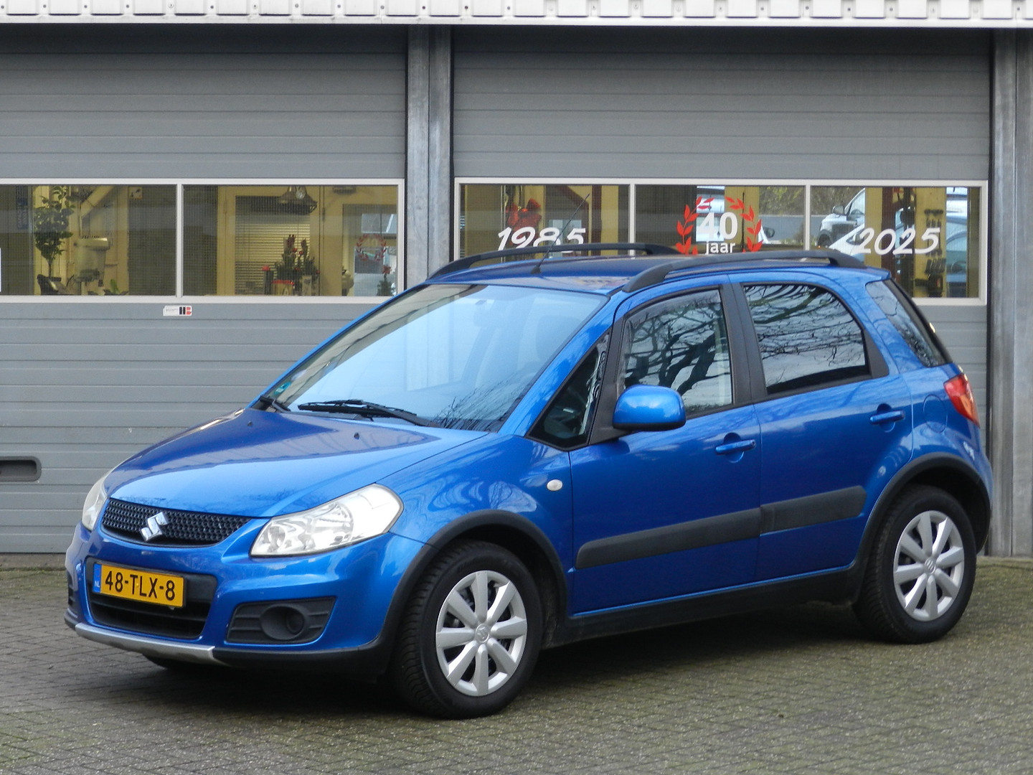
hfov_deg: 17.1
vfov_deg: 12.9
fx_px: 3432
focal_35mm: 115
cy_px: 388
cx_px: 516
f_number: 4.8
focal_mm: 20.5
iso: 280
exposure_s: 1/30
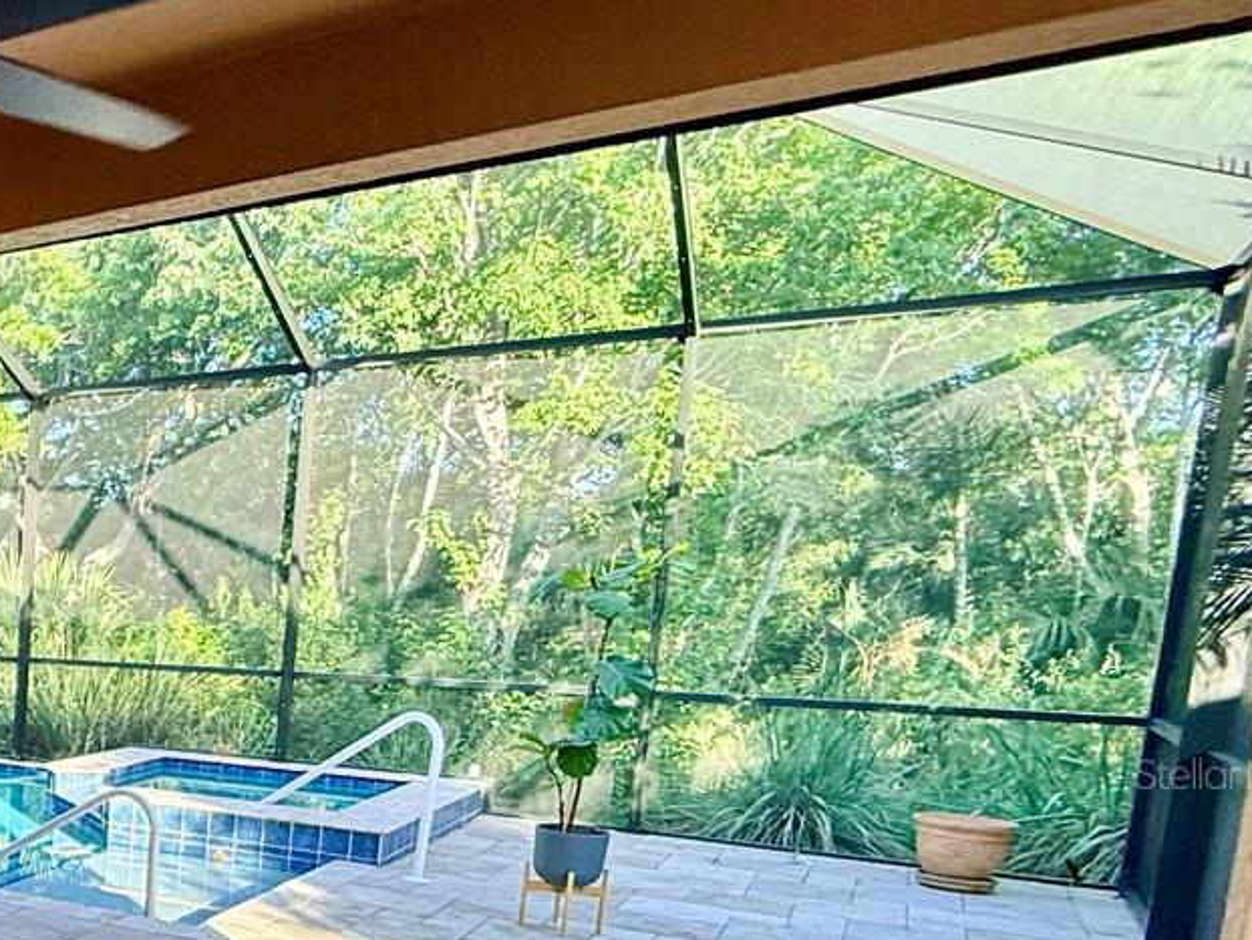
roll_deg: -0.6
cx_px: -286
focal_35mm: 36
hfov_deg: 37.4
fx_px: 1303
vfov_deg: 38.0
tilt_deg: -8.3
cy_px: 773
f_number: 2.2
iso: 80
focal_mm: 2.22
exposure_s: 1/120
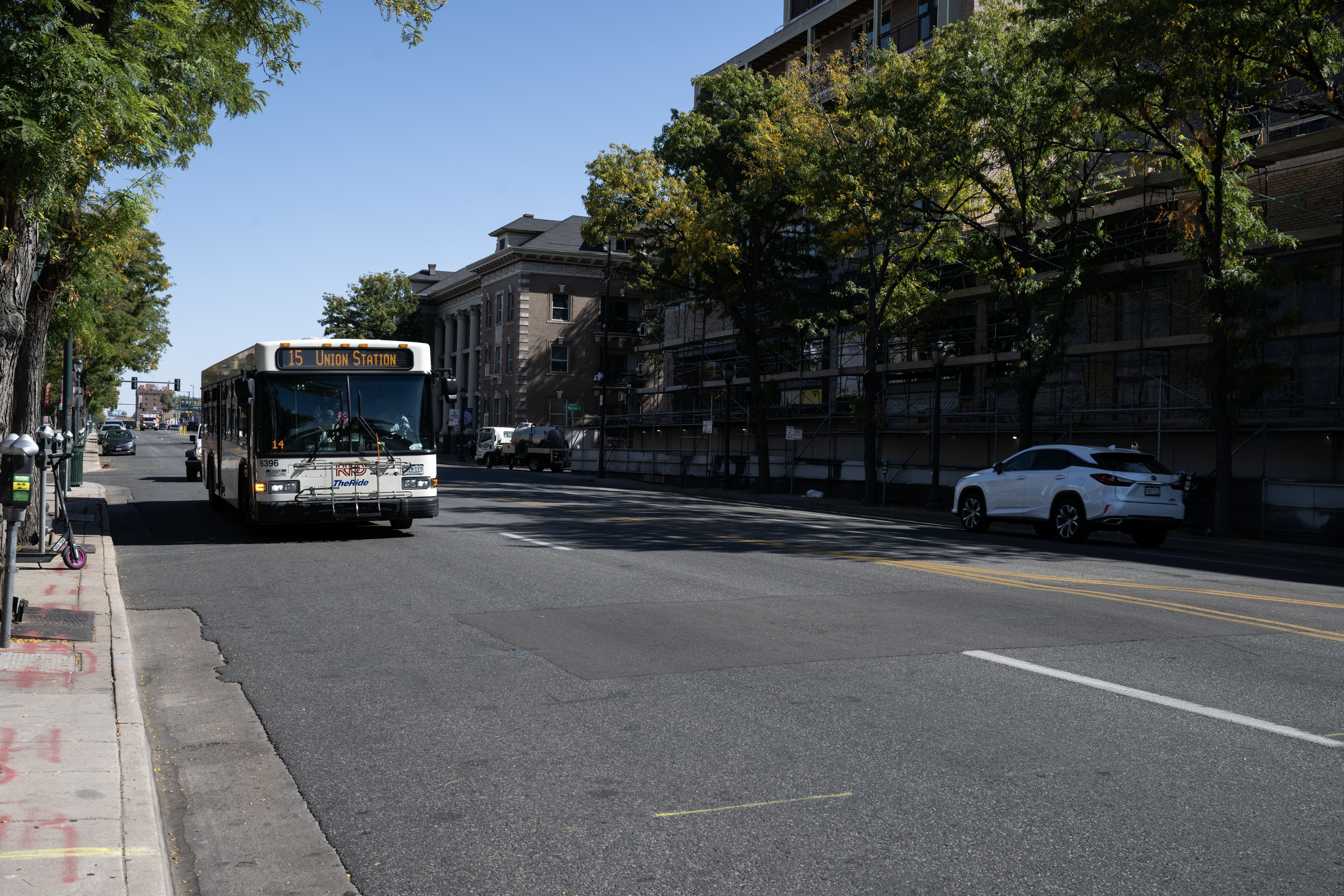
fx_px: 1381
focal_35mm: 37
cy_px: 448
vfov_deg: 35.9
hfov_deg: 51.9
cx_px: 672
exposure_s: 1/250
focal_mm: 37
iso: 64
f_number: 8
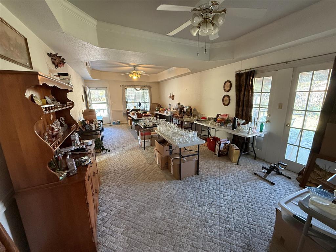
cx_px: 168
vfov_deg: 85.7
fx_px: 136
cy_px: 126
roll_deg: +0.6
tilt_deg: -11.7
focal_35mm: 14
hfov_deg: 102.1
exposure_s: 1/60
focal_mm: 2.22
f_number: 2.2
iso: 500
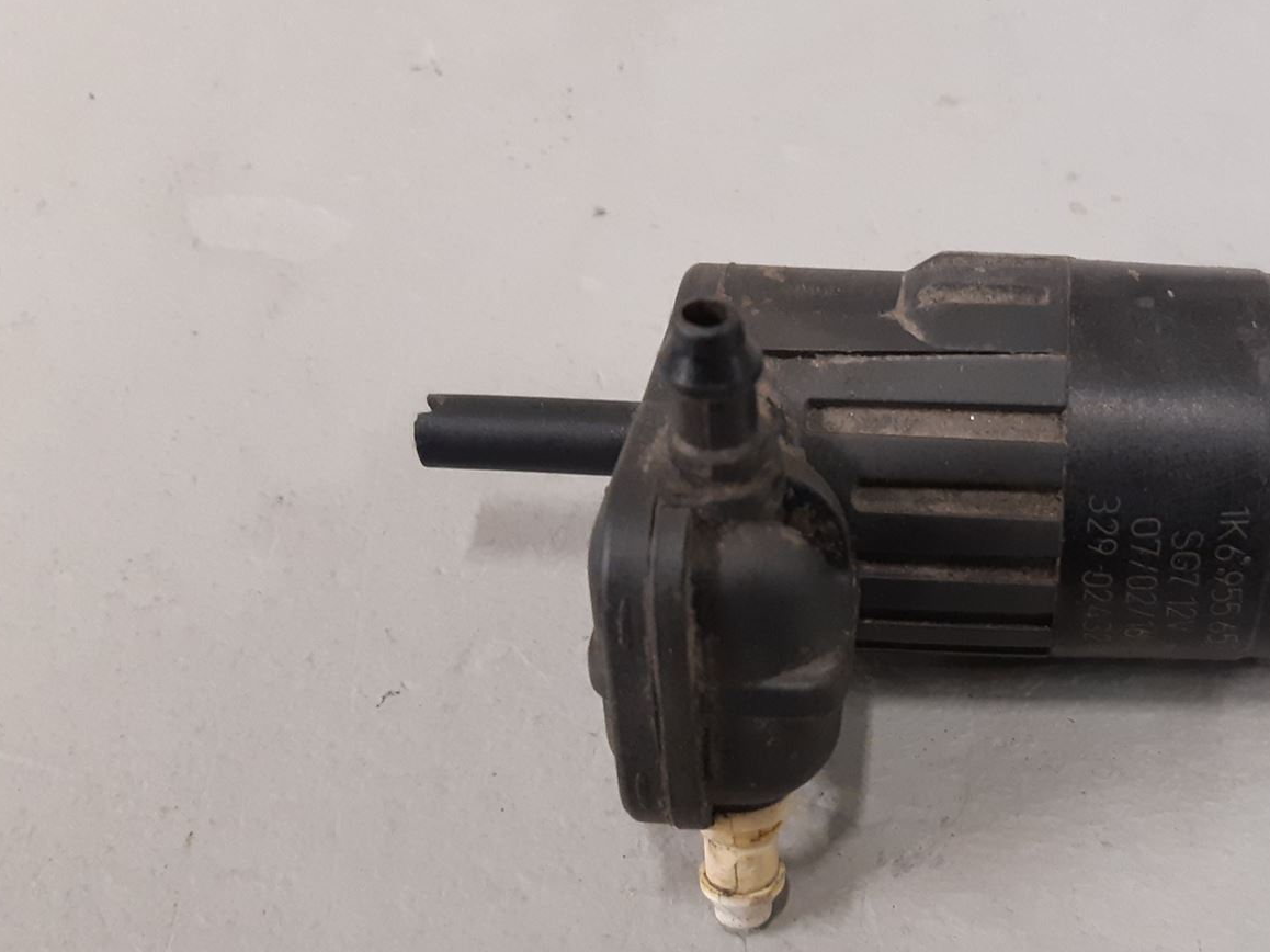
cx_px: 953
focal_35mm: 46
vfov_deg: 31.3
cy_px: 627
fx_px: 1687
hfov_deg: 40.1
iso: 250
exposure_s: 1/50
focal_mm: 3.93
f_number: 1.7
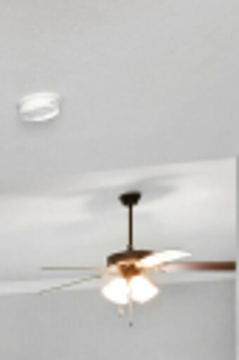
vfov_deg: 20.4
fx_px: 879
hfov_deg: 12.4
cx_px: -323
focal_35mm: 88
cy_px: 512
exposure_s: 1/10
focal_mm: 10
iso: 160
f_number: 8
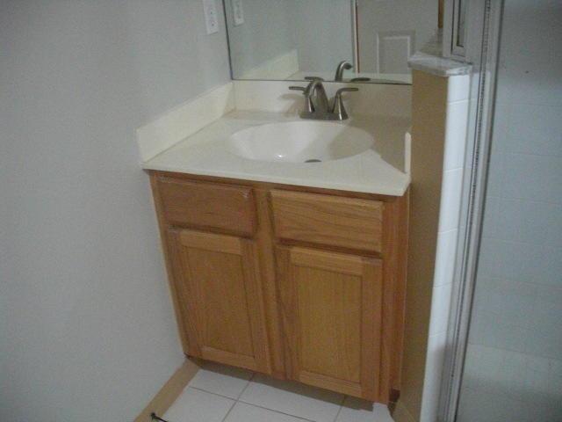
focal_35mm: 36
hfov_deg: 51.4
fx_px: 584
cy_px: 211
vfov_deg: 39.7
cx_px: 281
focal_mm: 6.3
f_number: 2.8
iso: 800
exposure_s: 1/30
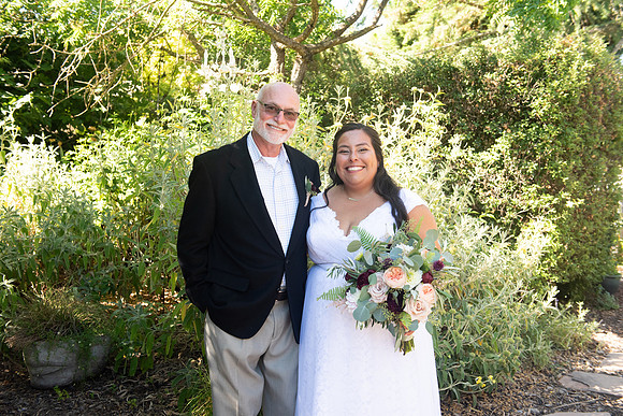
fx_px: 658
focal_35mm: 38
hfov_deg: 50.7
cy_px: 208
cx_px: 312
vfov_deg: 35.1
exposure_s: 1/400
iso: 640
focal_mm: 38
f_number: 4.5
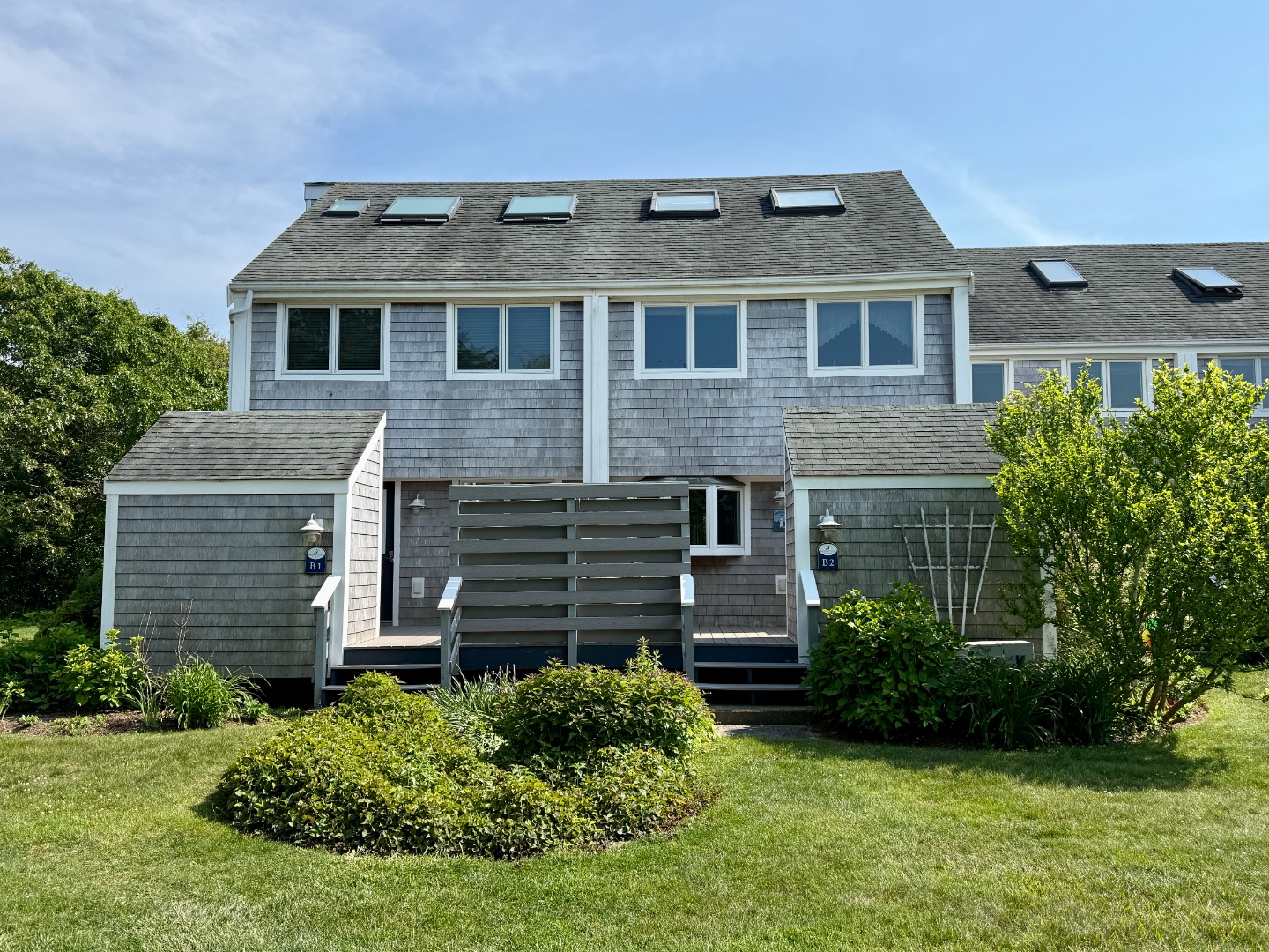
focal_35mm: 24
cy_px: 476
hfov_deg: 71.6
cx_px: 634
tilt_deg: +4.3
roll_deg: +0.3
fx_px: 880
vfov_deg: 56.8
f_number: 1.78
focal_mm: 6.76
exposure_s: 1/4405
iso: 80
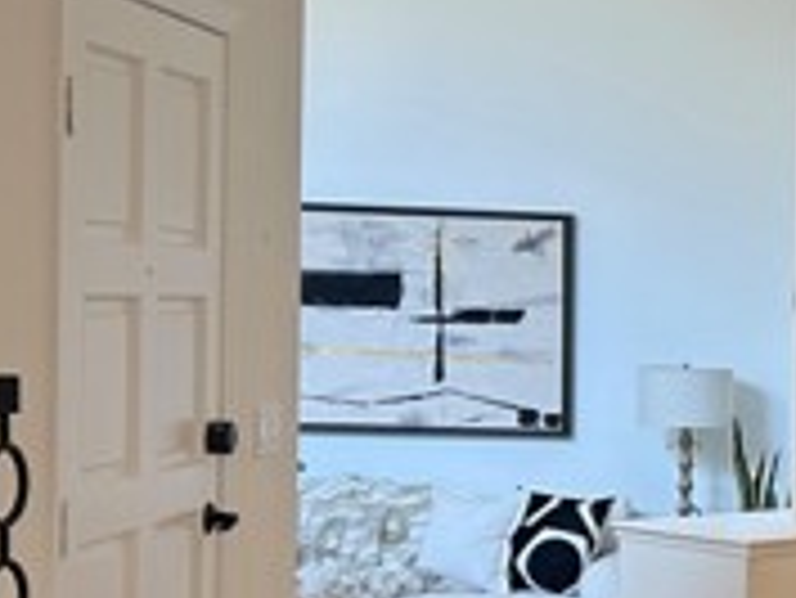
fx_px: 2163
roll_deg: -2.0
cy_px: 400
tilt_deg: -2.2
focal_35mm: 94
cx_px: 1237
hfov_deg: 18.2
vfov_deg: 15.7
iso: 100
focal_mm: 5.7
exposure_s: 1/120
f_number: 1.5
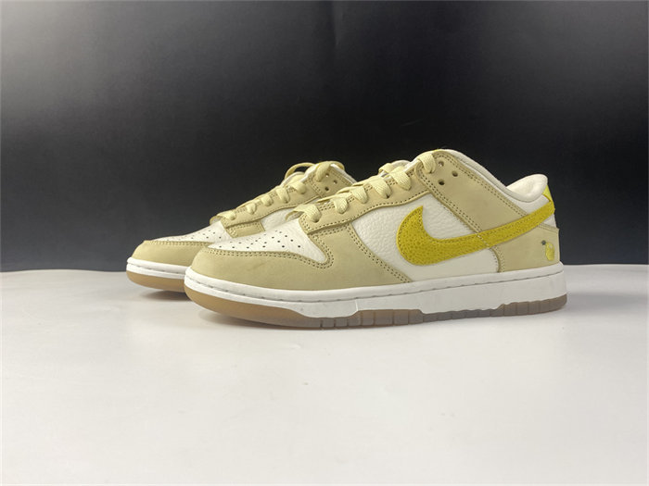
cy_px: 243
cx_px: 324
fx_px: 487
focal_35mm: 26
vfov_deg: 53.1
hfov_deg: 67.3
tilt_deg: -2.6
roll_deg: +1.7
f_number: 1.8
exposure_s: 1/100
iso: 64
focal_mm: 4.25
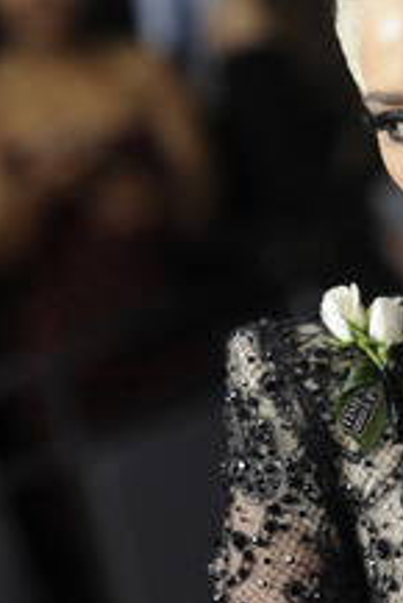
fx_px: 4509
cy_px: 281
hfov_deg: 5.1
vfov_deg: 7.7
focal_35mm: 269
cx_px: 434
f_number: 4.5
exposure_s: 1/1250
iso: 1600
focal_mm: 130
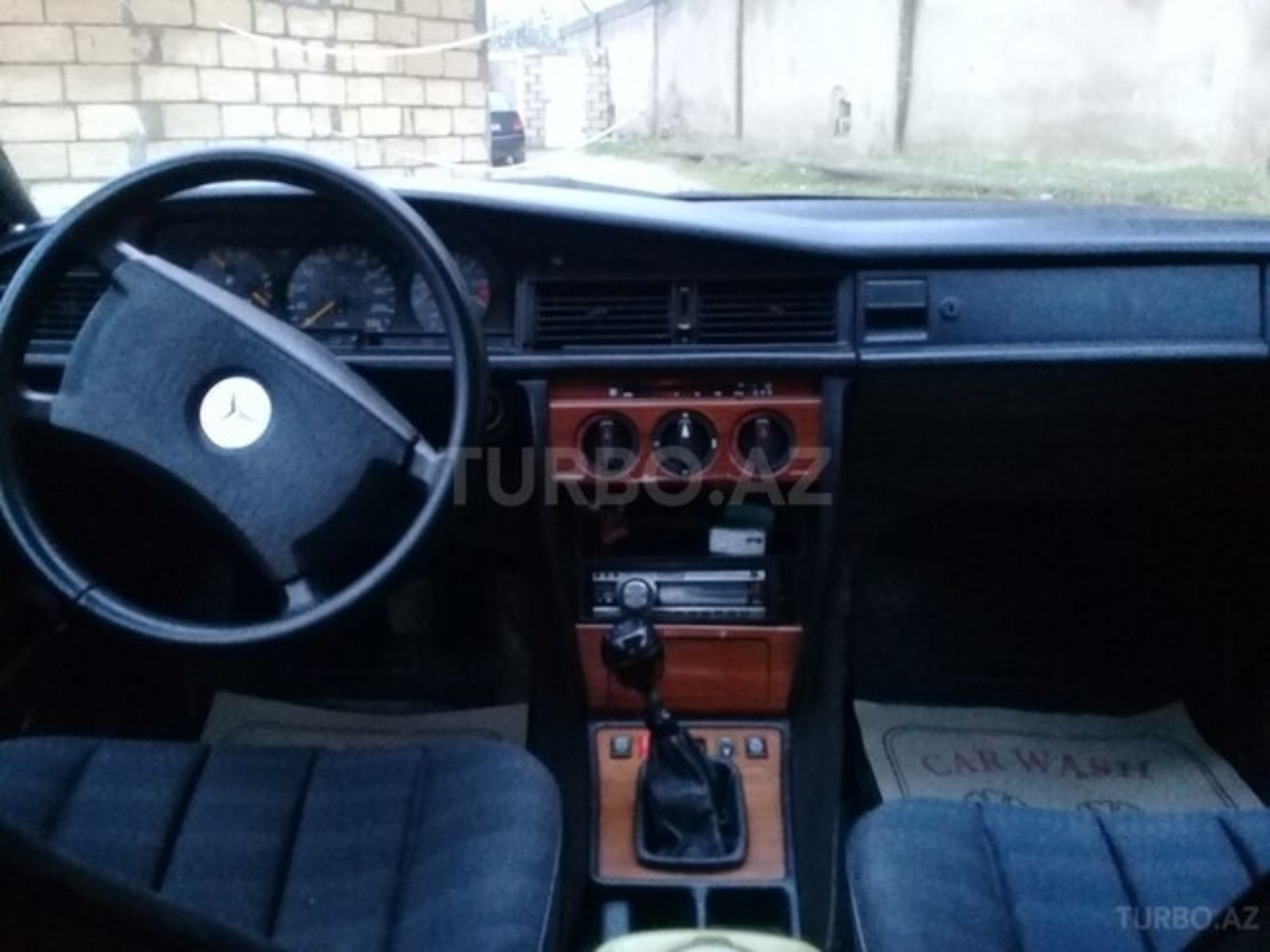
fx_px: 1137
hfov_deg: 58.4
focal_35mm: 31
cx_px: 635
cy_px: 476
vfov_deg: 45.4
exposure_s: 1/17
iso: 640
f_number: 2.2
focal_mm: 3.3
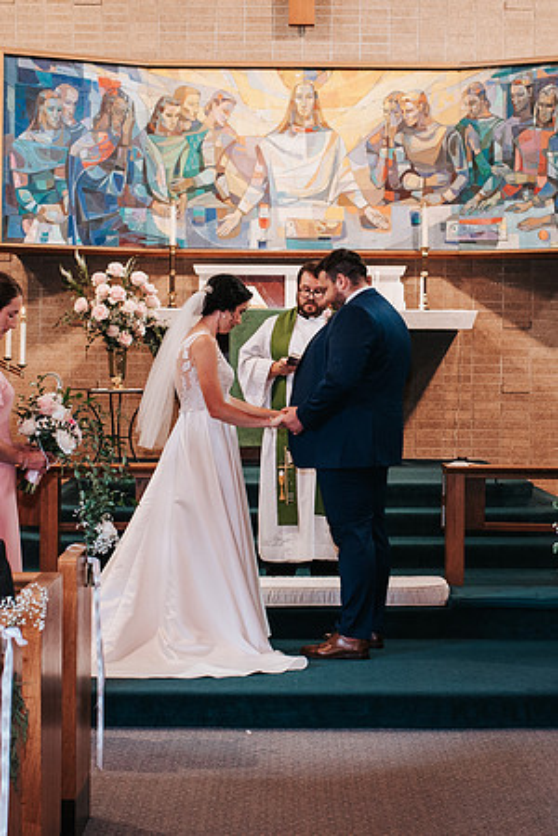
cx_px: 297
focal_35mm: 87
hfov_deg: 15.8
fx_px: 2011
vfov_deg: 23.5
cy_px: 374
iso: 720
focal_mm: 35
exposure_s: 1/125
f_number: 3.2
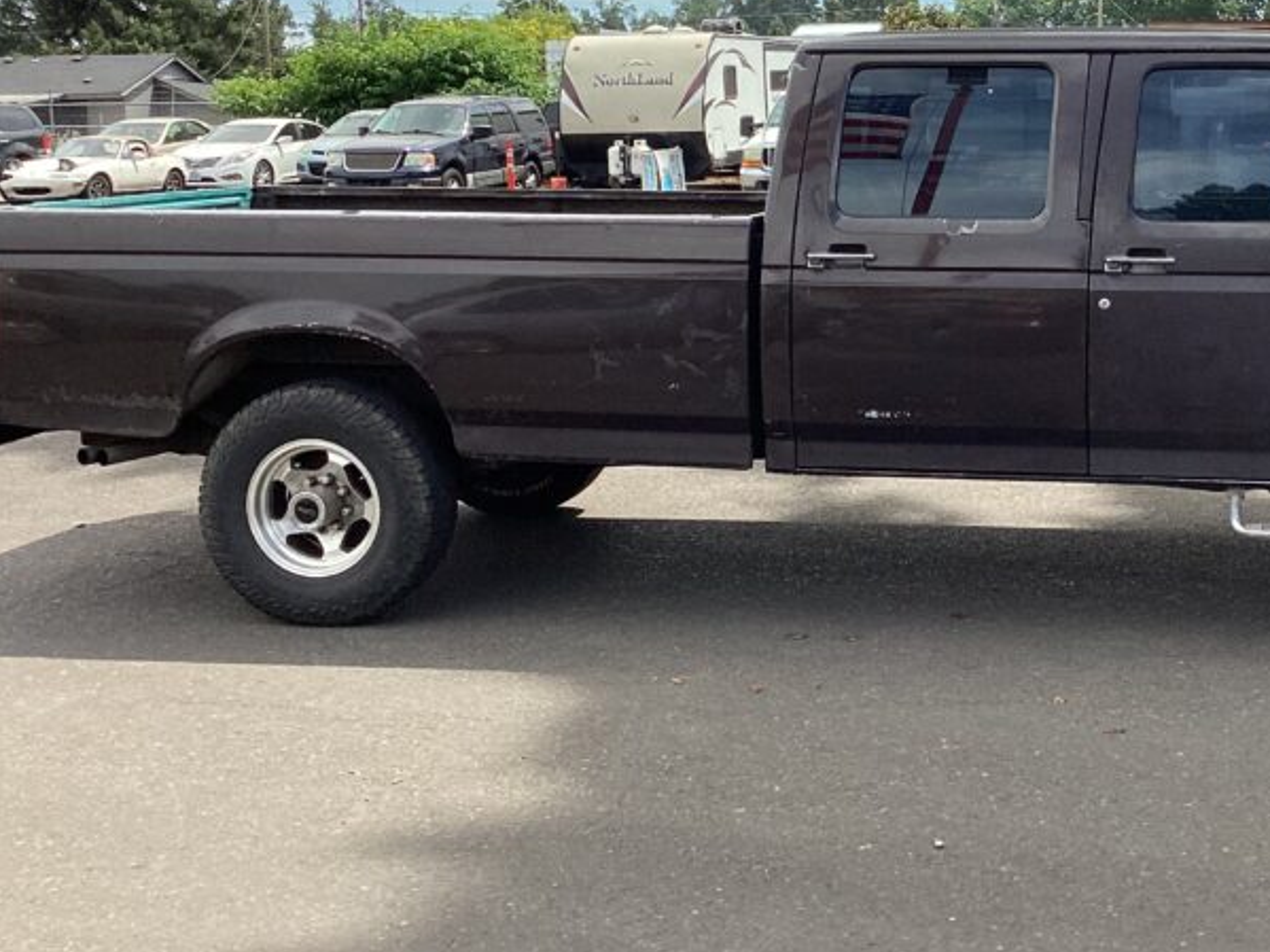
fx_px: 1944
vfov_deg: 27.3
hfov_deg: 35.4
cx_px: 946
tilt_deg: -4.5
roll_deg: +1.0
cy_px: 276
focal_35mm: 53
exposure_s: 1/994
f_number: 2.4
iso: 25
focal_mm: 3.3
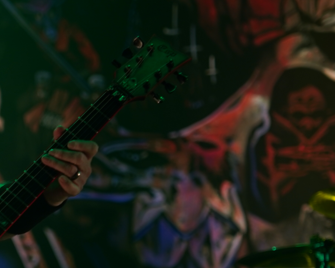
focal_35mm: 323
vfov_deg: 4.8
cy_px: 246
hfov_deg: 5.9
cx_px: -135
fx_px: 3202
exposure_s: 1/125
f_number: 4
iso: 200
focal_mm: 103
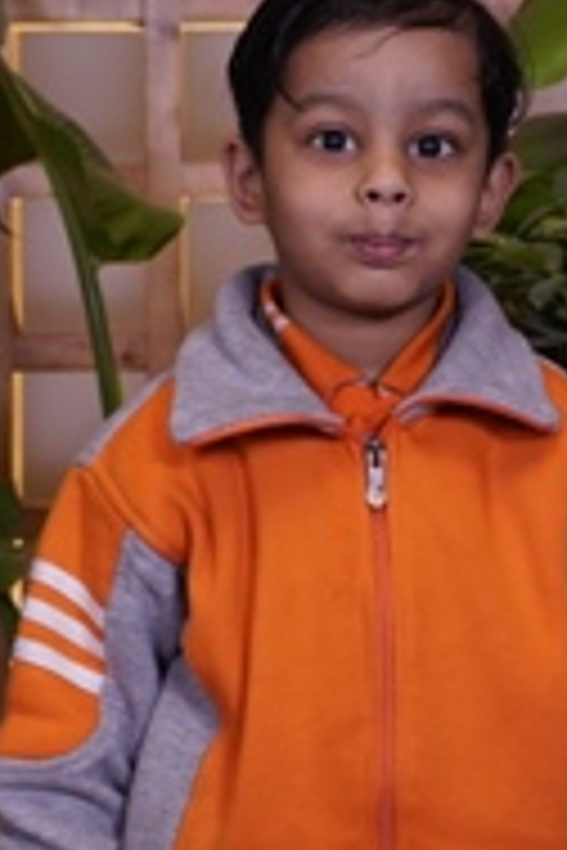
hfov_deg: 9.5
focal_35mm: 145
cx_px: 320
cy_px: 385
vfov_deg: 14.2
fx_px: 3425
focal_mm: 41
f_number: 4.5
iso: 400
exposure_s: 1/125
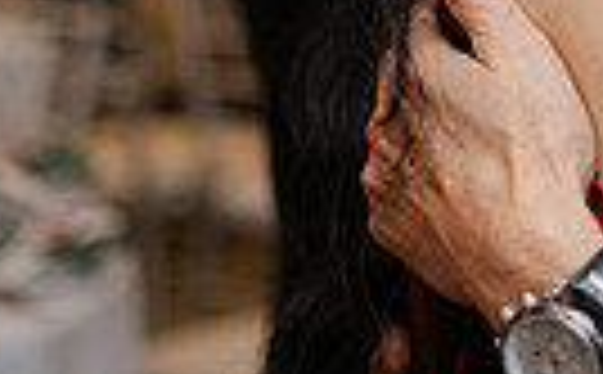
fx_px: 2541
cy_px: -489
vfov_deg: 7.9
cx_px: 801
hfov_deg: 13.0
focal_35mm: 155
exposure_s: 1/160
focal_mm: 35
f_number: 1.4
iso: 400
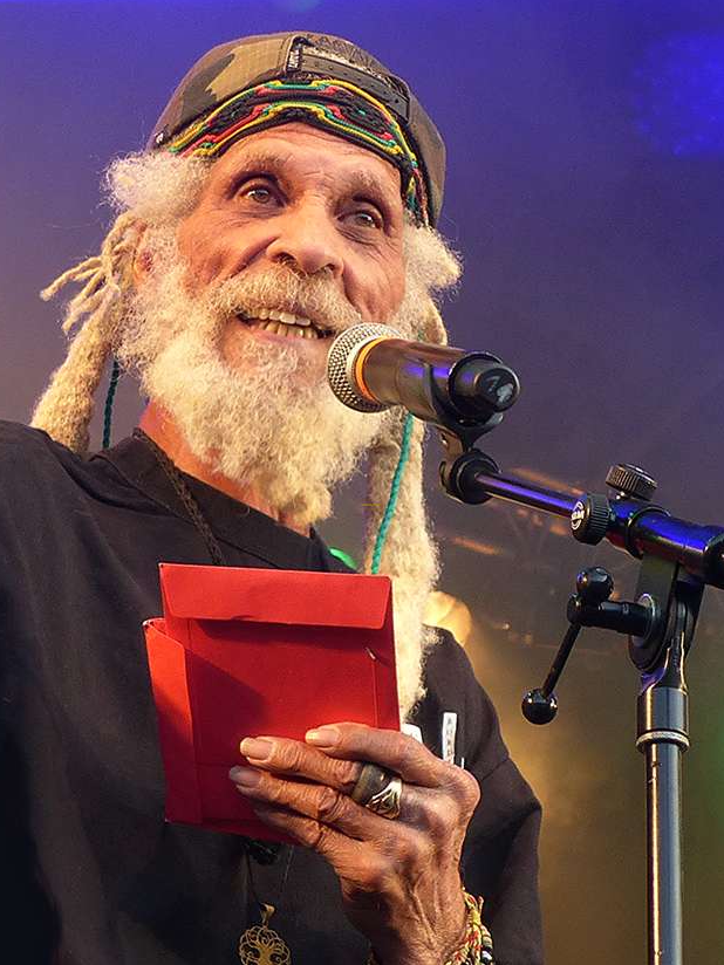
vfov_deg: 37.5
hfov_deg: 28.6
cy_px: 504
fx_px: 1422
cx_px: 370
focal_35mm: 51
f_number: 2.8
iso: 100
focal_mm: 7.6
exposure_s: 1/100
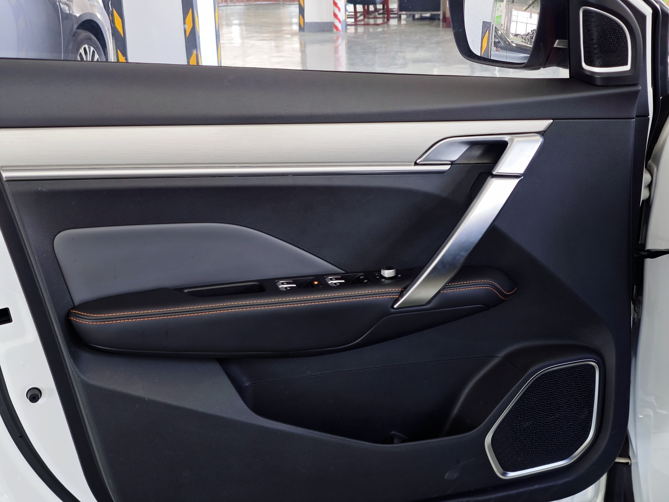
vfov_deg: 31.5
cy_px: 251
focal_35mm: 46
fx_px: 889
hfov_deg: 41.2
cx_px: 334
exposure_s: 1/50
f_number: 1.6
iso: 160
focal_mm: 6.55
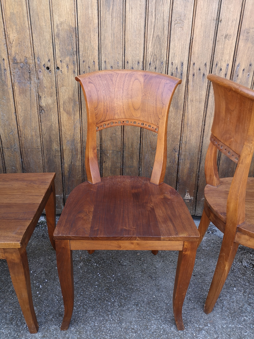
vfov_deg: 65.3
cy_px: 170
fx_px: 264
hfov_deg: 51.4
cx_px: 127
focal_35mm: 27
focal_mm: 3.95
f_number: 1.8
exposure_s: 1/128
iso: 50
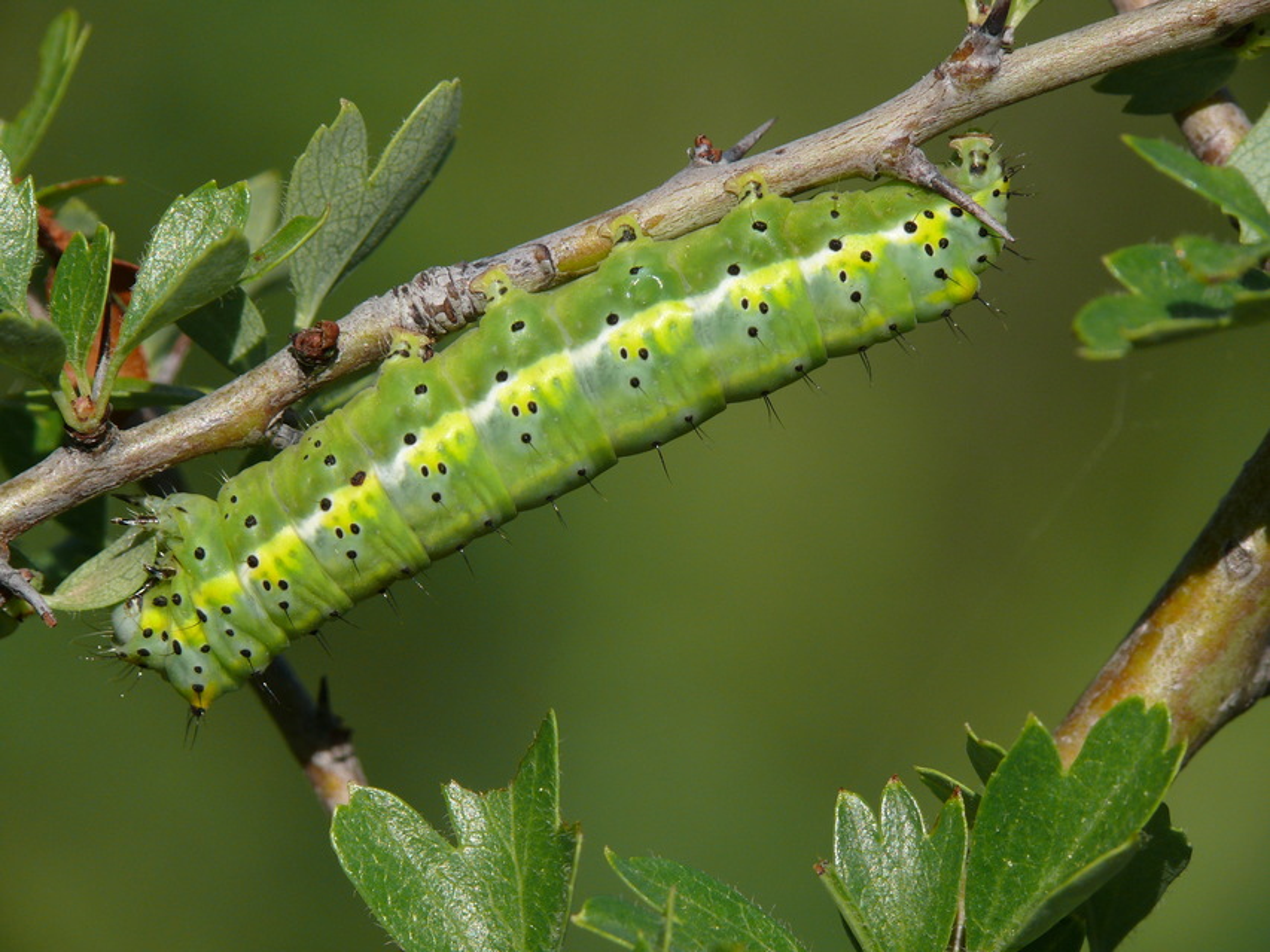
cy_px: 476
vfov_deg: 5.6
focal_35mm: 266
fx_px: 9760
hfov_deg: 7.4
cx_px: 635
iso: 100
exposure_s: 1/500
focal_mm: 56.3
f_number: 6.3
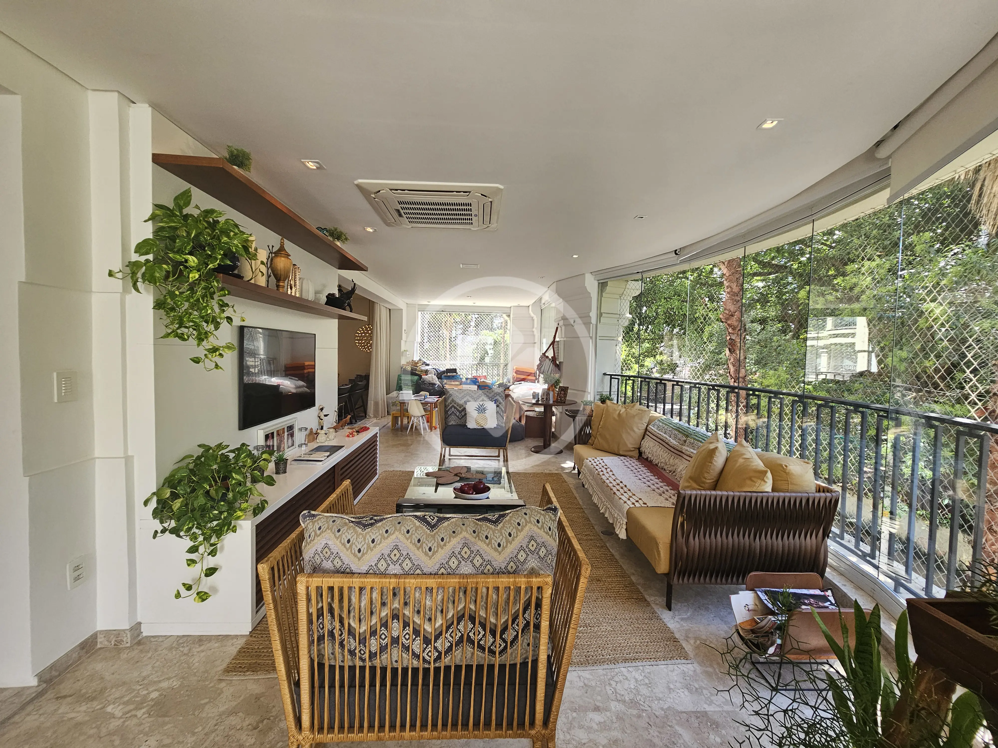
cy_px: 374
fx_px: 375
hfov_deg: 106.2
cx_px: 499
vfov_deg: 89.9
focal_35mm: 13
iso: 80
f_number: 2.2
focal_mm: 2.2
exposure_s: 1/120
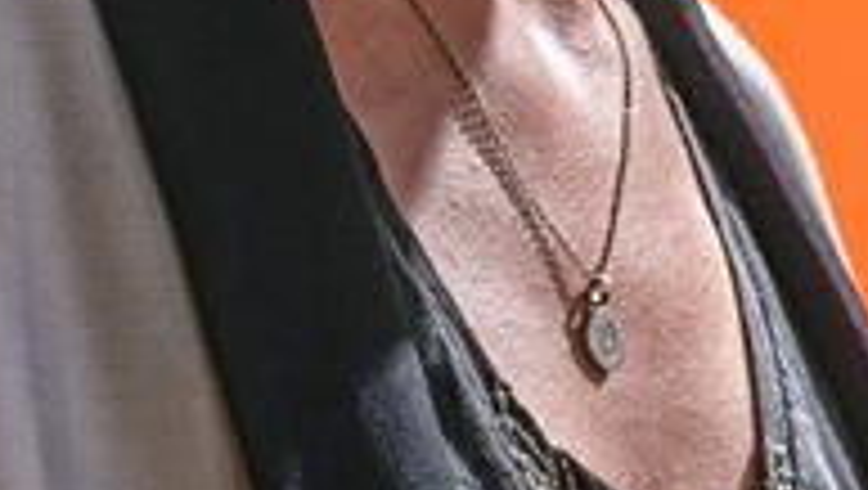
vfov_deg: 1.1
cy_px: -510
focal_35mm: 1110
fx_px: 25572
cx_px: 517
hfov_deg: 1.9
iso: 800
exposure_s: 1/60
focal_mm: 200
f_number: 9
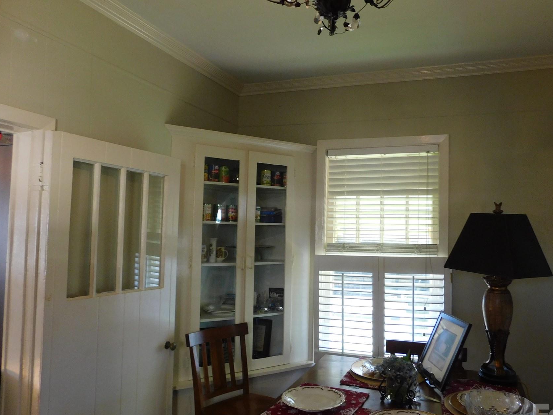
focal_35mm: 28
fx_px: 447
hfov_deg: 63.3
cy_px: 216
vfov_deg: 49.7
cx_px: 301
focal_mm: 4
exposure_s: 1/30
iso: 200
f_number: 3
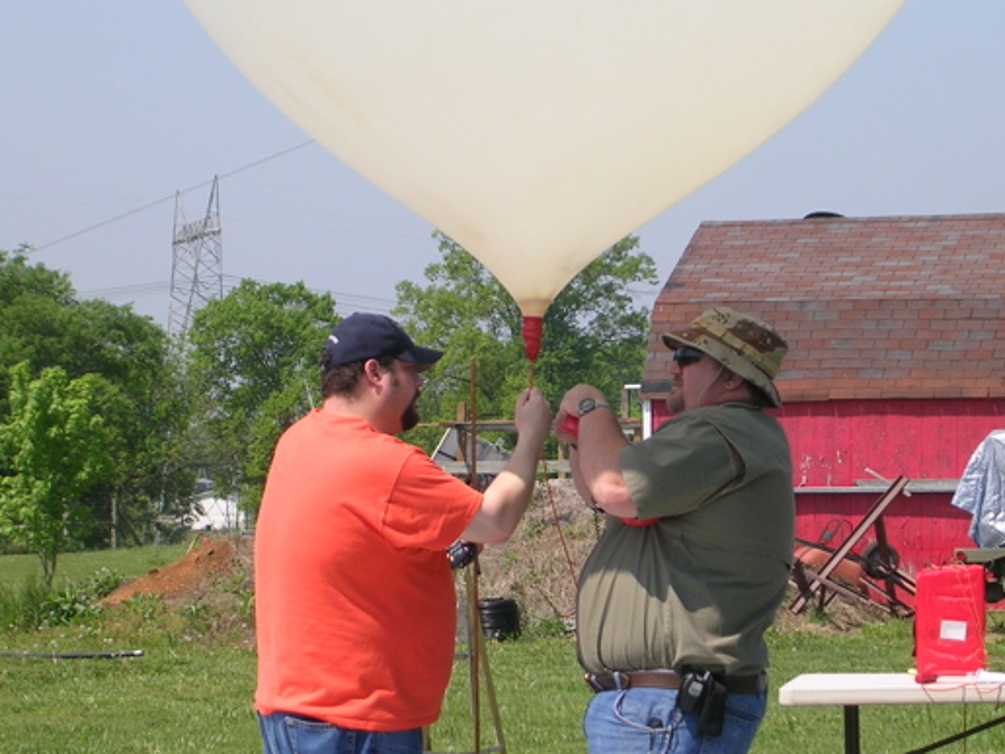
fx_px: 4151
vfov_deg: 10.4
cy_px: 402
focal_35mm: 143
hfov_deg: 13.8
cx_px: 552
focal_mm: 17.4
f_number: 4.9
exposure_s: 1/343
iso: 50
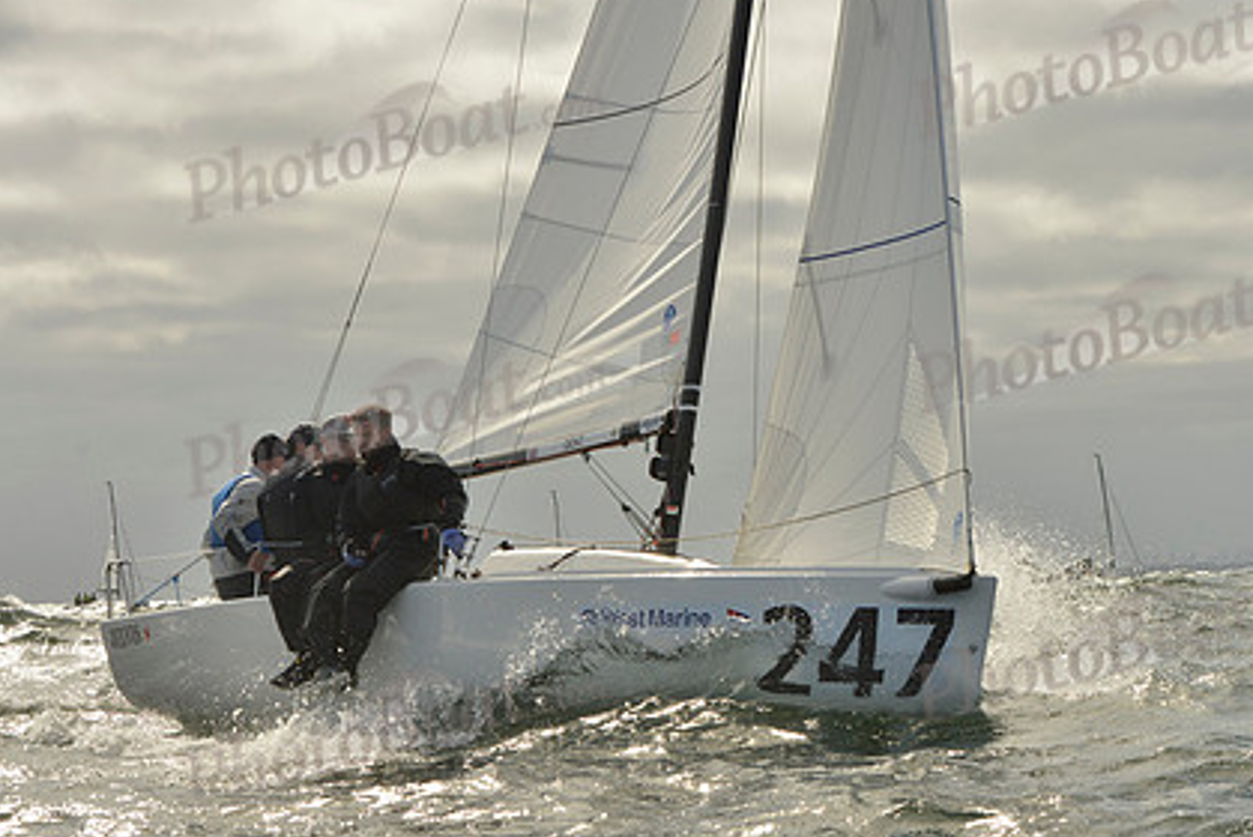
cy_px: 534
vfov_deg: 12.7
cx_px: 763
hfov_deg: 18.9
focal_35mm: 108
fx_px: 3761
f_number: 10
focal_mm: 78
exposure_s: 1/2000
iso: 400
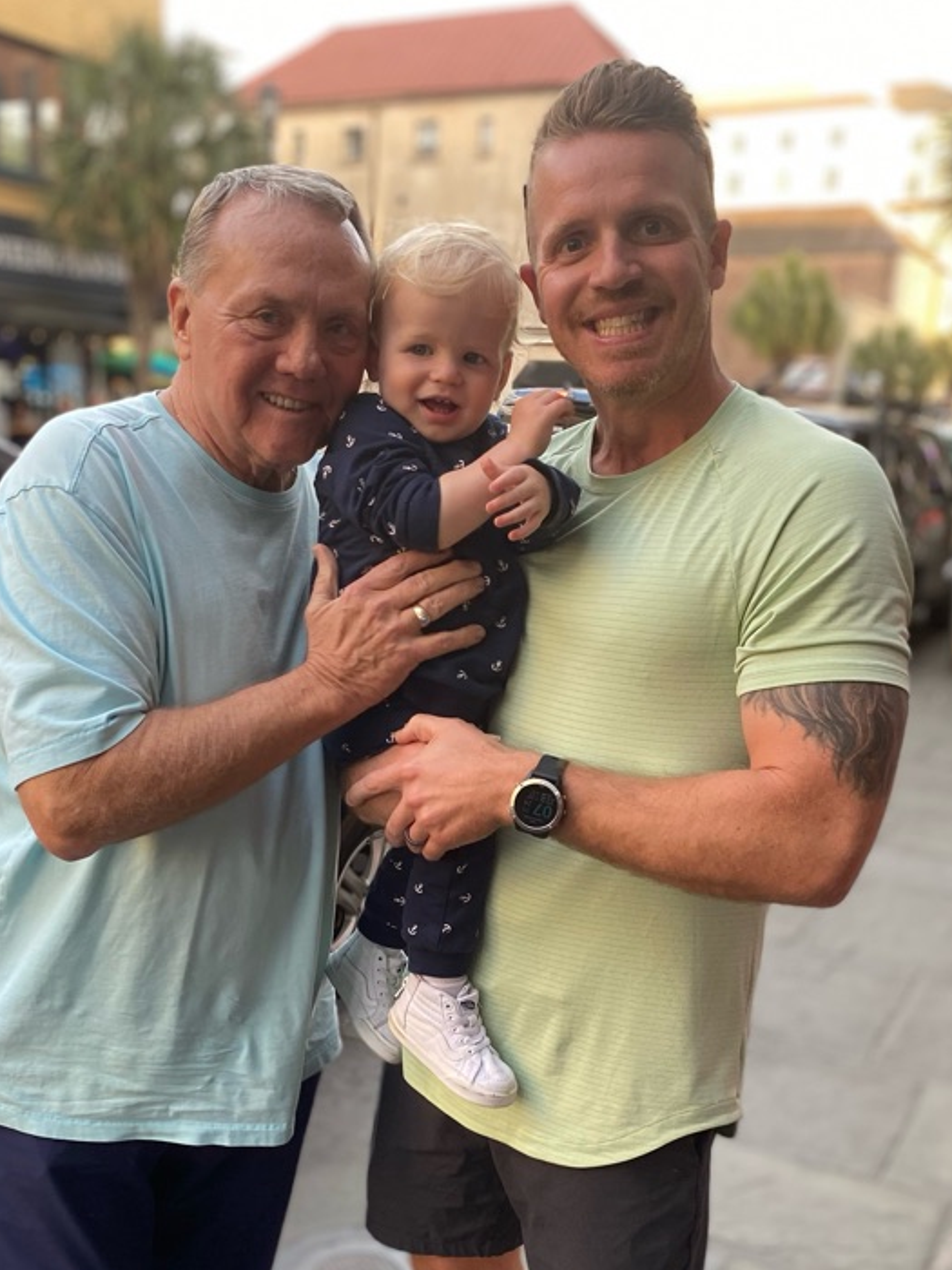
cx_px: 399
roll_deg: -2.1
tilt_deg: -17.8
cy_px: 893
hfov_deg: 37.6
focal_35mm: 38
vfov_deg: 47.8
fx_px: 1395
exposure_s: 1/120
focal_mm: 4.25
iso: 100
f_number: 1.8
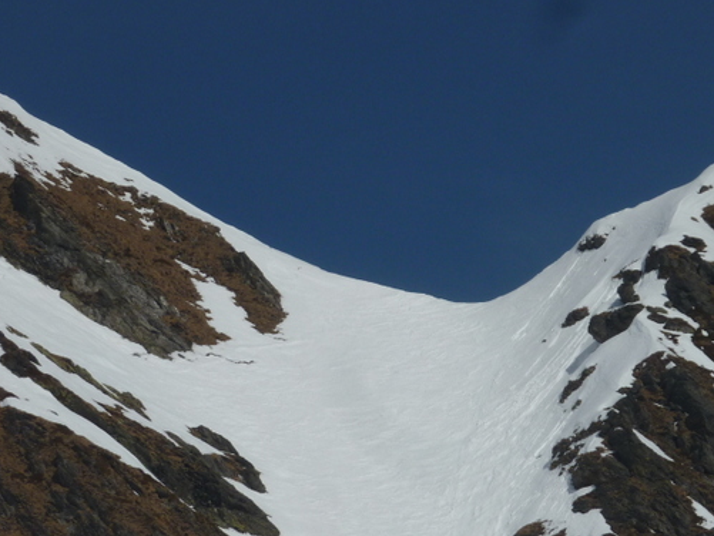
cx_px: 412
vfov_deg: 5.5
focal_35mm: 270
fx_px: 5570
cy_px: 364
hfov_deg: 7.3
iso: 80
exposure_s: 1/2000
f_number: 6.3
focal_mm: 27.8
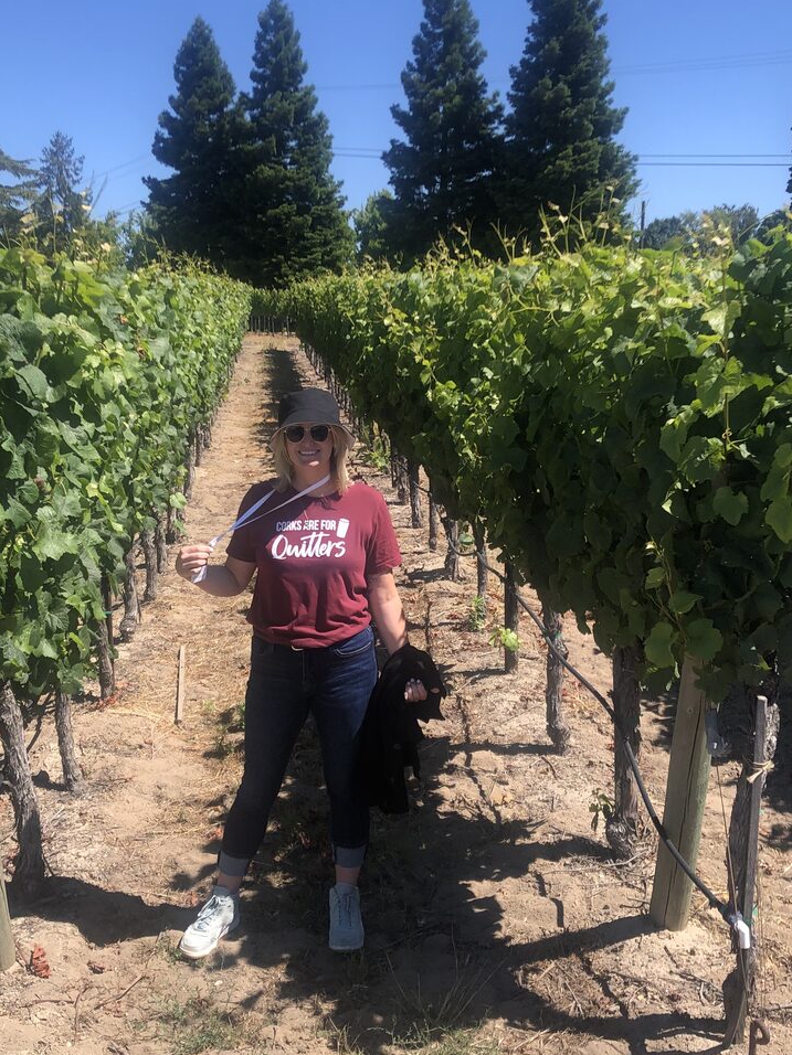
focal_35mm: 41
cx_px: 366
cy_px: 536
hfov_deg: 35.1
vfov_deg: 45.8
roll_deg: -0.9
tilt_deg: -9.3
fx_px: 1251
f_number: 1.8
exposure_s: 1/1263
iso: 20
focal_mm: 4
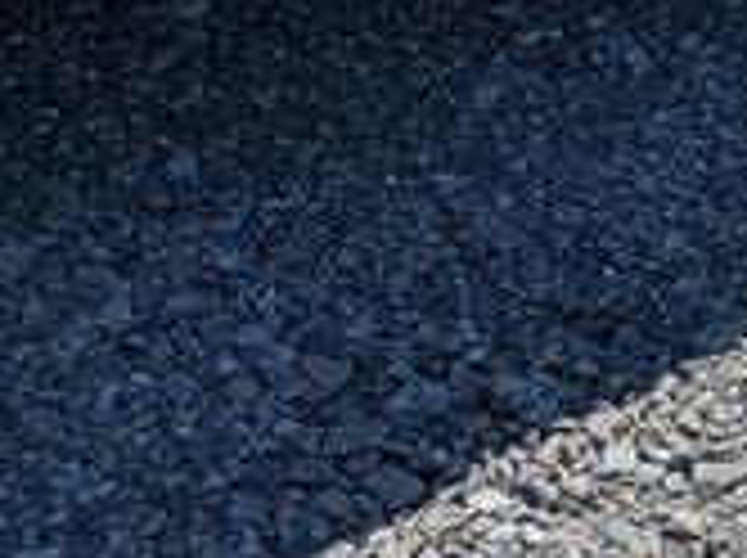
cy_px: -1300
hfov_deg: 10.2
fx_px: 4159
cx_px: 776
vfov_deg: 6.7
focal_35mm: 193
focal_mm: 5.43
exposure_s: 1/5076
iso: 46
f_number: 1.89
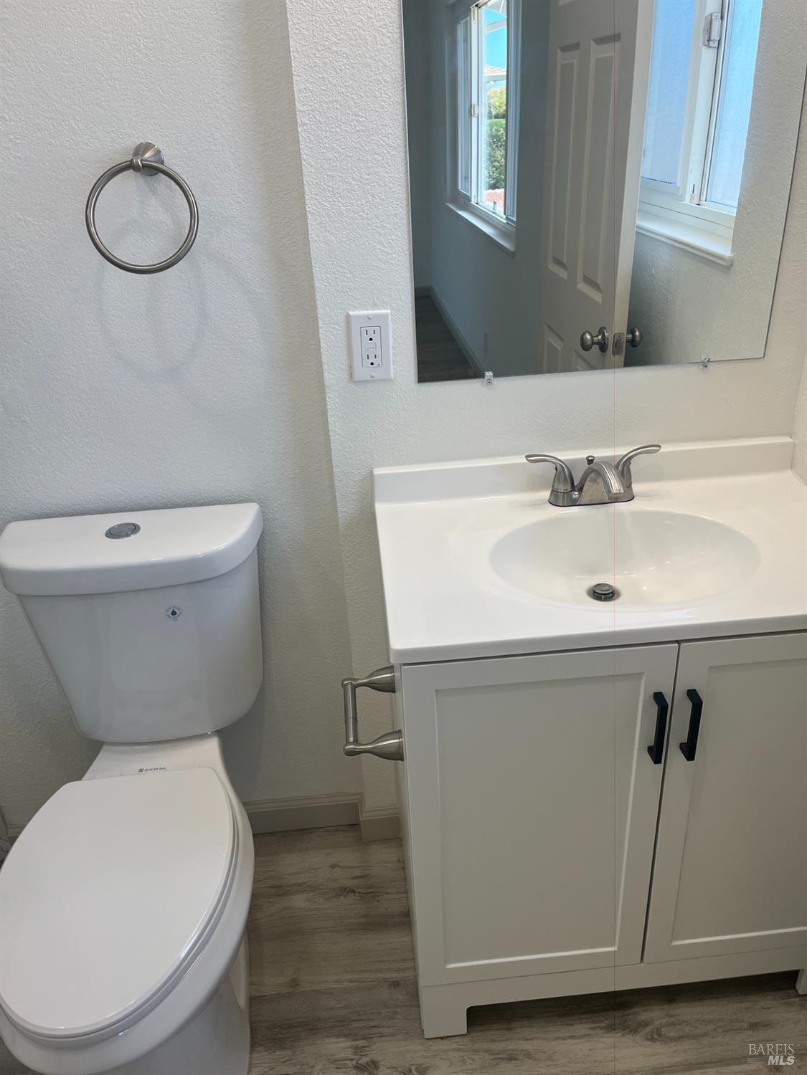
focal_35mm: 26
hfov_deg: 53.1
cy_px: 538
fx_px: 808
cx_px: 404
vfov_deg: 67.3
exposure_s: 1/268
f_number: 1.6
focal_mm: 5.1
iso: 40
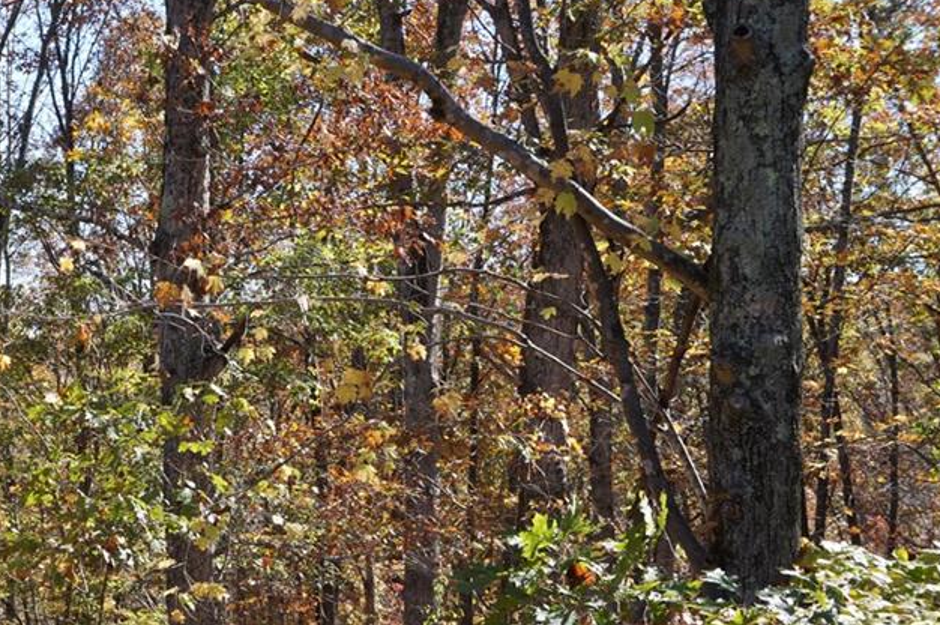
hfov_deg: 23.4
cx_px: 201
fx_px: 2238
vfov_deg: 15.8
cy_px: 466
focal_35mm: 86
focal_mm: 35
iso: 100
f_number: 7.1
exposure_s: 1/80
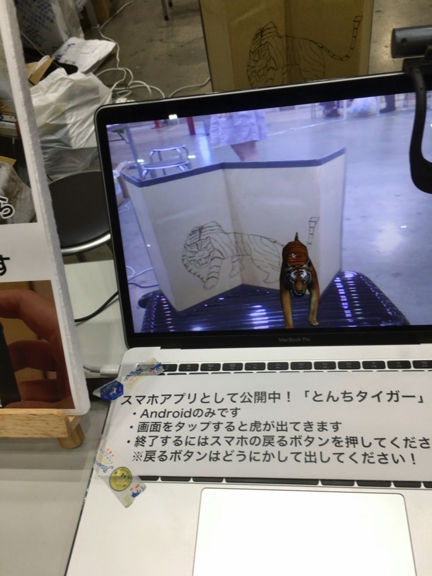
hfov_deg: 48.2
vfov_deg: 61.7
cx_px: 216
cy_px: 288
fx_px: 483
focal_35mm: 29
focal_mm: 4.15
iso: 25
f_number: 2.2
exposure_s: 1/30
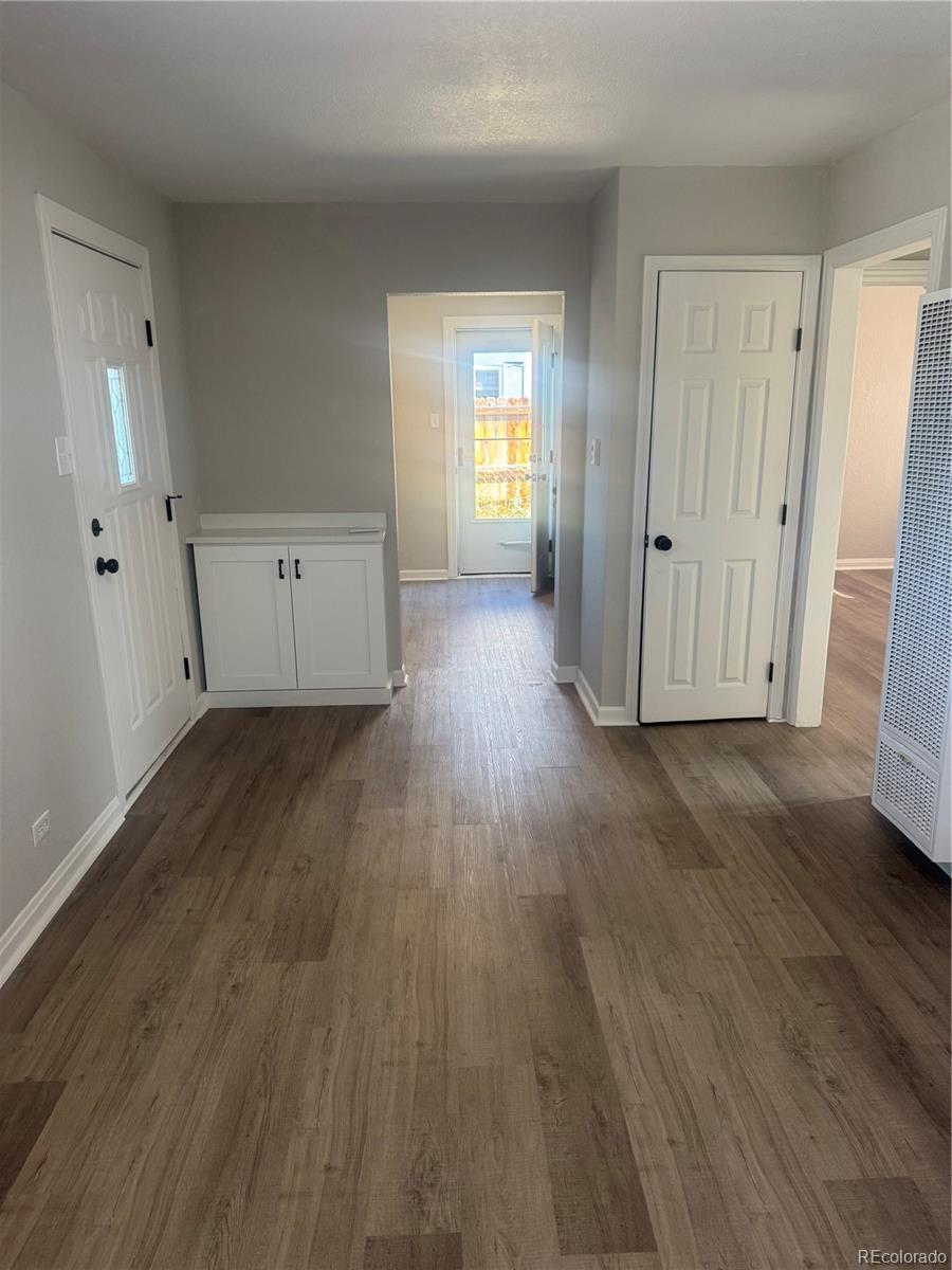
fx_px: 880
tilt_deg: -15.0
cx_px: 476
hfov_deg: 56.8
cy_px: 635
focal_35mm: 24
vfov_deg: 71.6
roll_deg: +0.6
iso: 200
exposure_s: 1/120
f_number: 1.78
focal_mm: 6.76
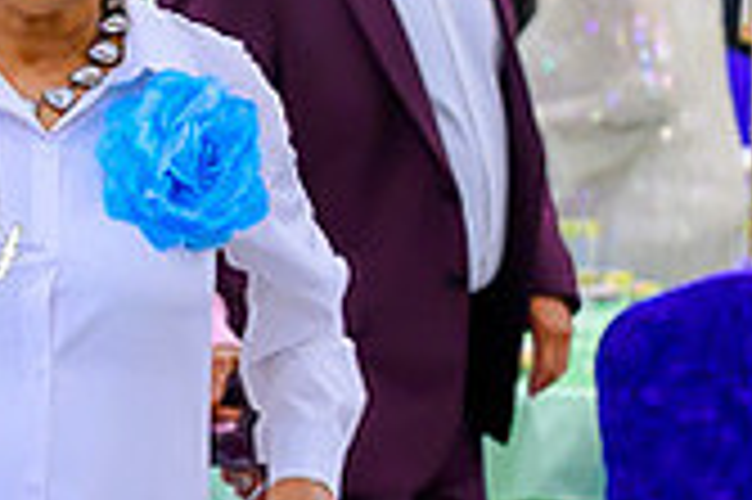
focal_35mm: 268
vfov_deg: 5.1
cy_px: 232
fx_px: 5593
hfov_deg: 7.5
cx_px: -473
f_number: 2.8
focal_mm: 77
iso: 2800
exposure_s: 1/200
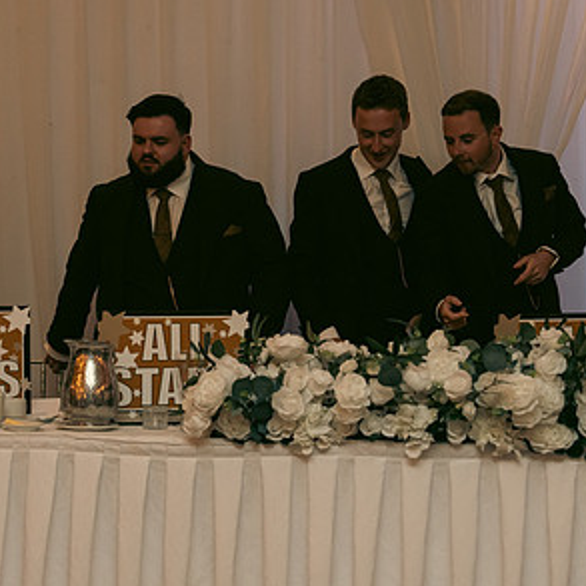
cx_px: 172
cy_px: 275
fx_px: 1609
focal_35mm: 84
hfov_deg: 20.5
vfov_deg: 20.6
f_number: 3.5
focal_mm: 50
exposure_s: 1/160
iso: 2500
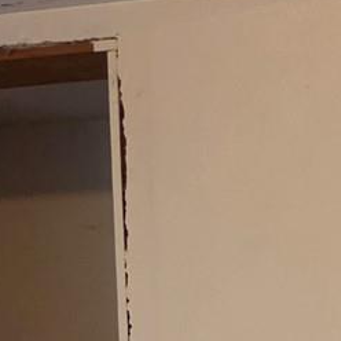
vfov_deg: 8.9
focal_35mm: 168
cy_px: 949
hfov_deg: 8.7
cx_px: 1002
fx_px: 1872
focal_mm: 5.4
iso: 800
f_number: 1.8
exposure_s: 1/120
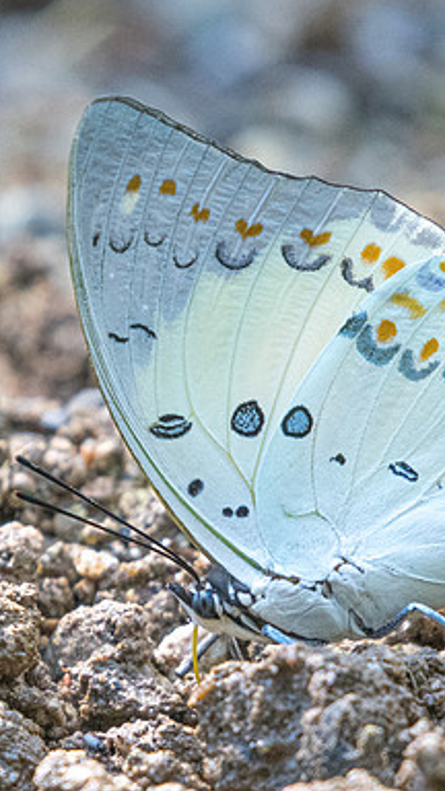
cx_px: 305
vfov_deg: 1.7
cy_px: 398
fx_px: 27019
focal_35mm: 1288
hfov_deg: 0.9
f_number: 6.3
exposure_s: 1/640
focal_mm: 400
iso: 1000
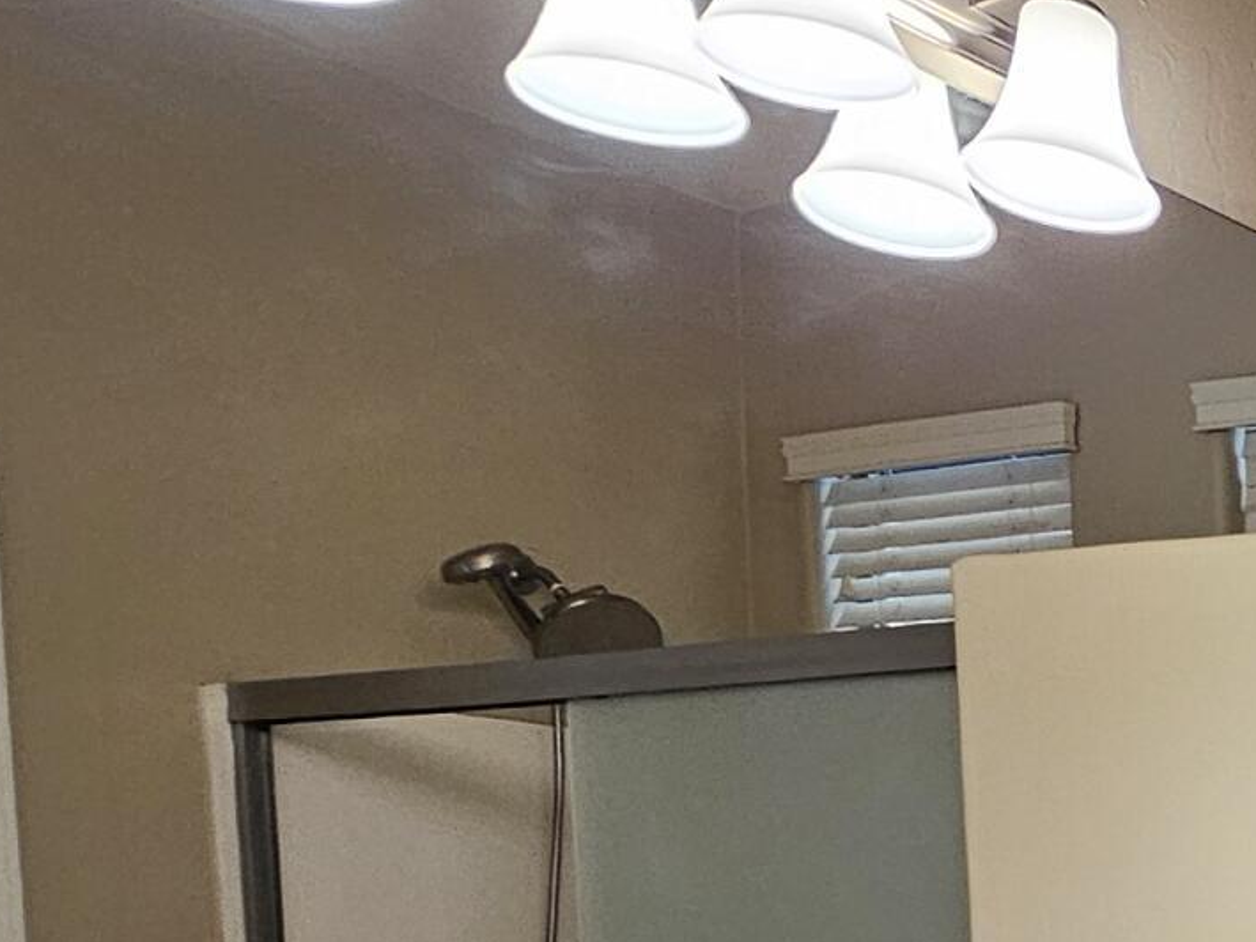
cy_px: 1186
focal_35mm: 55
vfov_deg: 23.8
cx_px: 2037
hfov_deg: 24.2
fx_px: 1996
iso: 160
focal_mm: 2.2
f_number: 2.2
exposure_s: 1/60
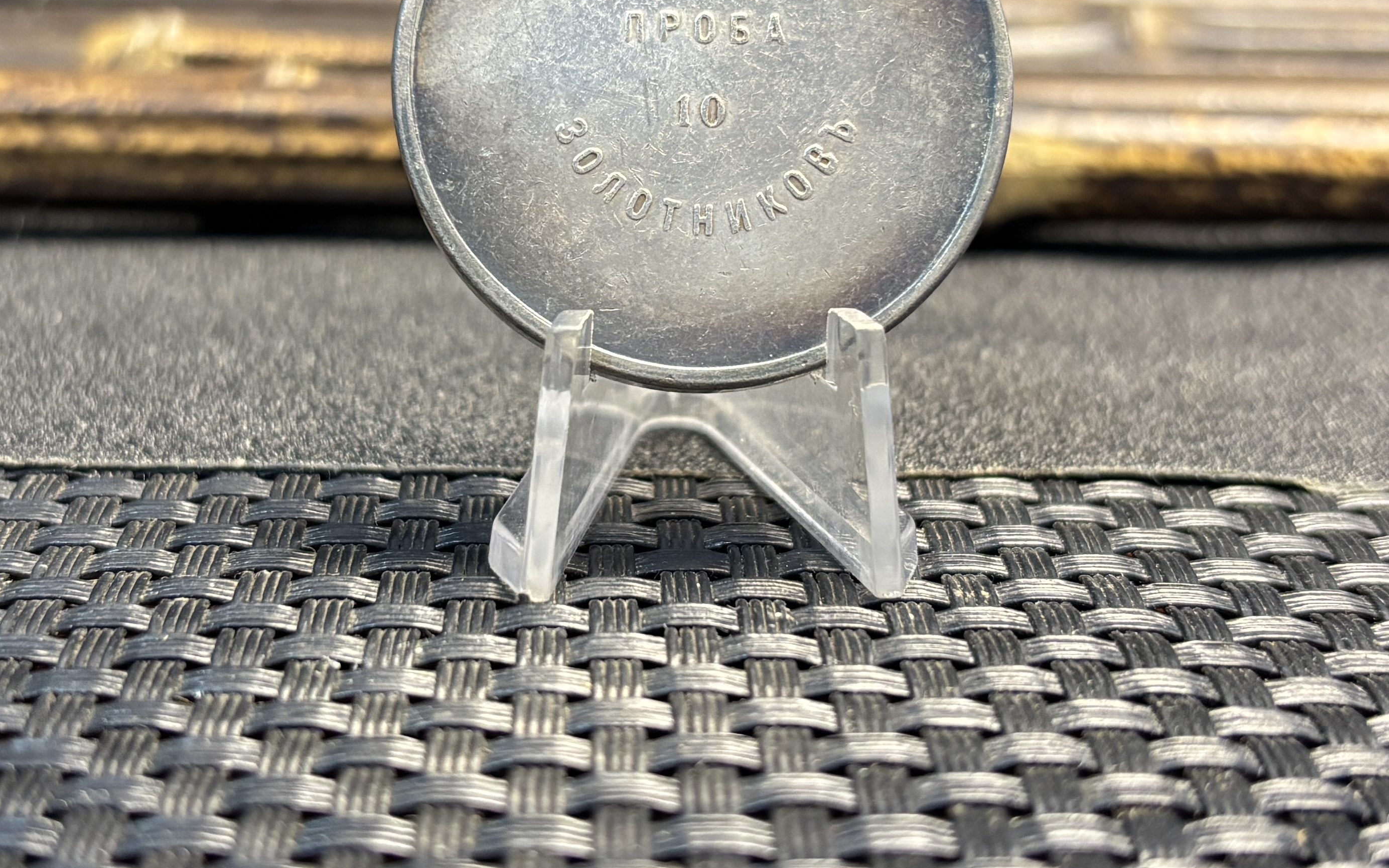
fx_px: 1401
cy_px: 152
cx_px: 699
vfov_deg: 33.3
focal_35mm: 37
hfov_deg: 52.8
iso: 250
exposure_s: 1/60
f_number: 1.6
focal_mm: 5.96
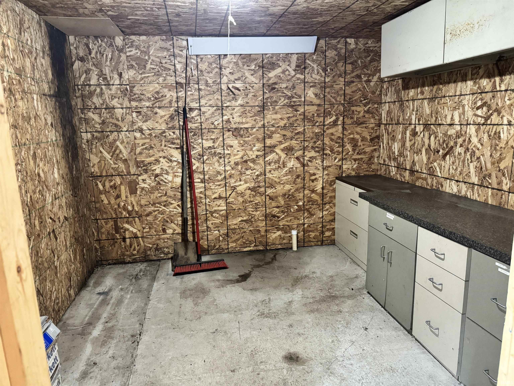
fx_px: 356
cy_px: 193
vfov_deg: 56.8
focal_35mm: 24
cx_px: 257
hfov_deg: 71.6
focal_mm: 6.76
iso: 800
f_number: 1.78
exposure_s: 1/53
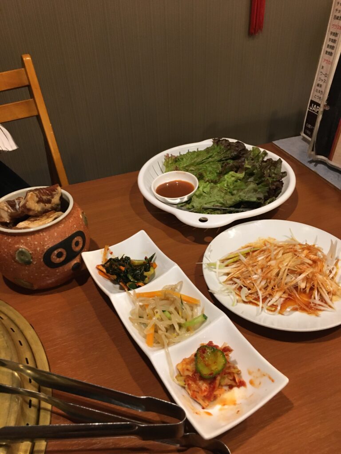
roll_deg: +2.0
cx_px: 170
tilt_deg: -35.7
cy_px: 227
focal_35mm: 29
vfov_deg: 61.7
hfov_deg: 48.2
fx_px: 381
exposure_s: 1/17
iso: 200
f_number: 2.2
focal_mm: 4.15
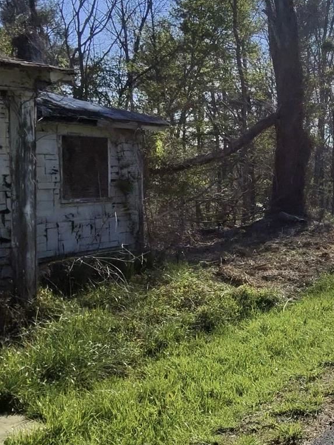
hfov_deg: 36.0
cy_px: 242
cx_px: 346
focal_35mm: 35
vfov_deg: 52.6
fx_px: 450
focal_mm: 2.24
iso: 54
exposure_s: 1/2000
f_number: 2.2
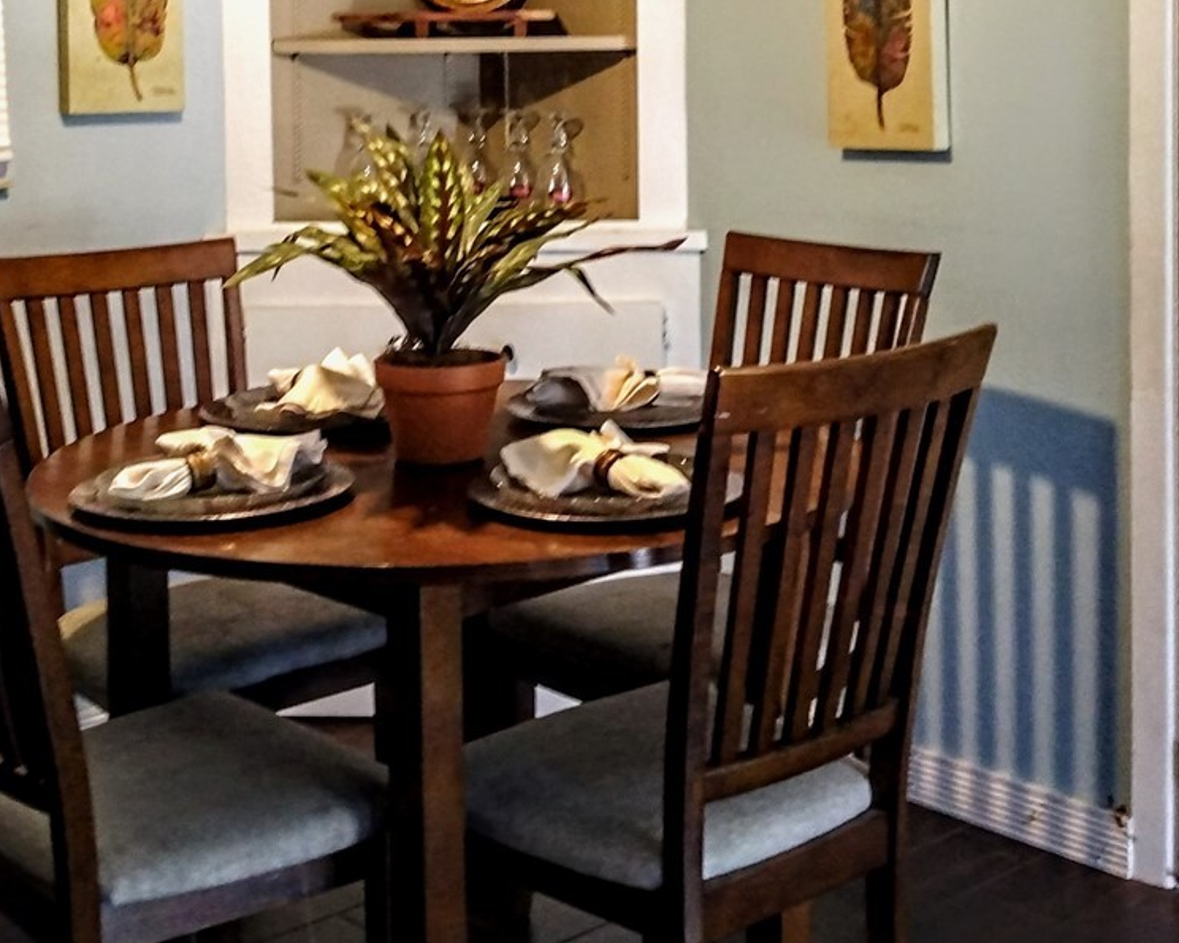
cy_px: 105
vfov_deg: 33.9
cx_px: 574
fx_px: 1465
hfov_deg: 43.8
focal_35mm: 42
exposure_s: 1/30
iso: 488
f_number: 2
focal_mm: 3.54
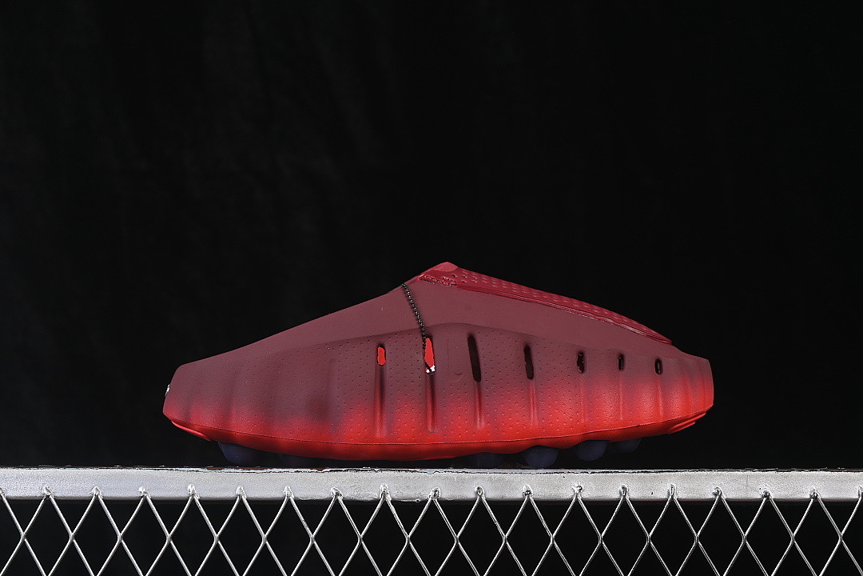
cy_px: 288
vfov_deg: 18.2
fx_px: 1798
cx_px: 432
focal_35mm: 75
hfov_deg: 27.0
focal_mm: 50
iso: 160
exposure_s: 1/60
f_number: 7.1
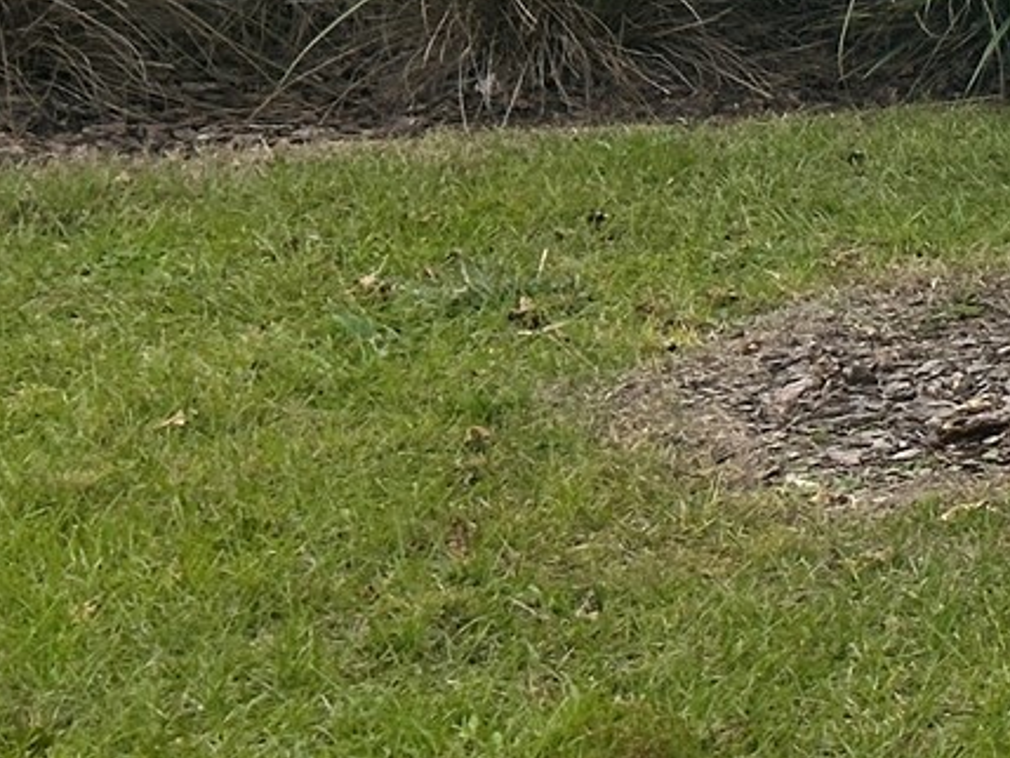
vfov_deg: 8.1
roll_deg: -0.6
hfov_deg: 10.4
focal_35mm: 179
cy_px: -534
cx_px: 1855
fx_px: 5224
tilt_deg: -2.8
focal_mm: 6.86
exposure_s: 1/1171
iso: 64
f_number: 1.78
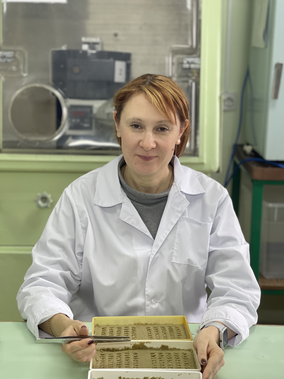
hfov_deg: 22.9
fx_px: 700
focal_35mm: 64
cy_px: 190
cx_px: 142
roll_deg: -1.6
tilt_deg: -12.2
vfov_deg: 30.3
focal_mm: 7.5
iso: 125
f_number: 2.2
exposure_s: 1/100
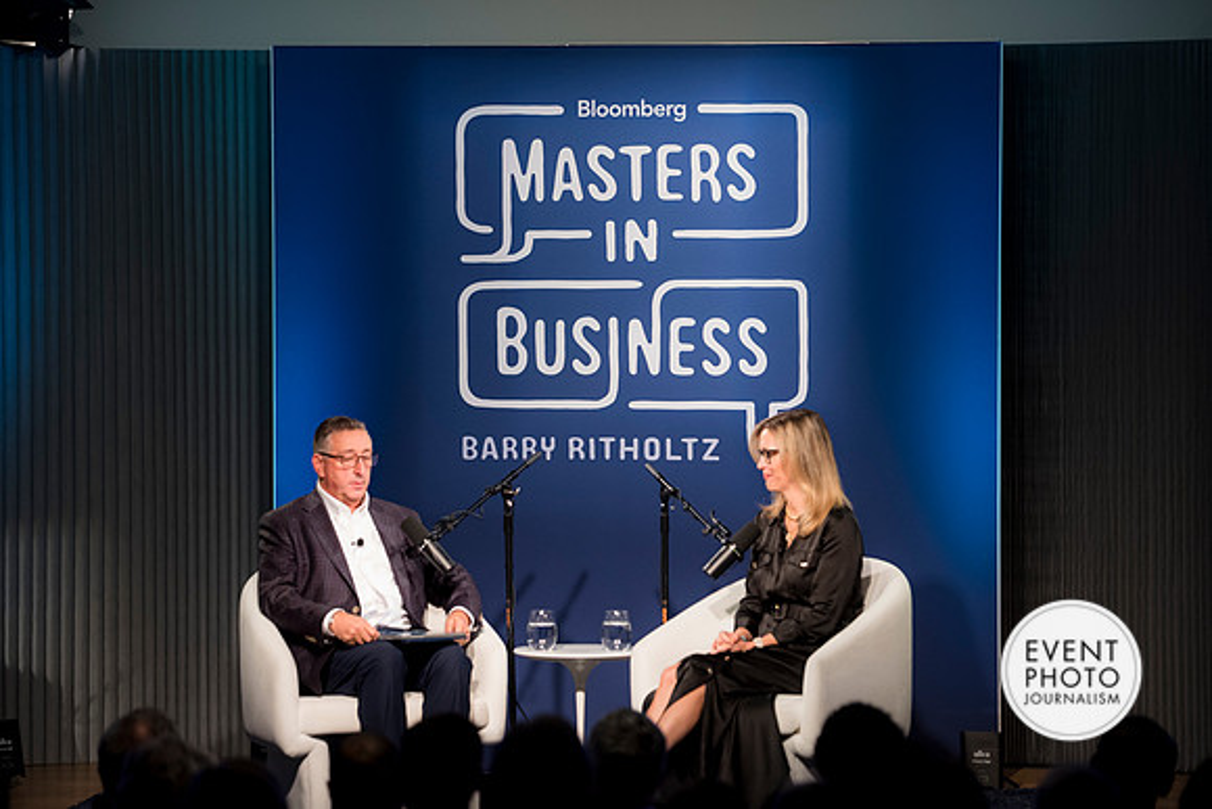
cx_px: 606
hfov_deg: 14.0
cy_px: 404
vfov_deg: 9.4
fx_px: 4939
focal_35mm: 147
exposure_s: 1/125
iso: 1250
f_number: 2.8
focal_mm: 145
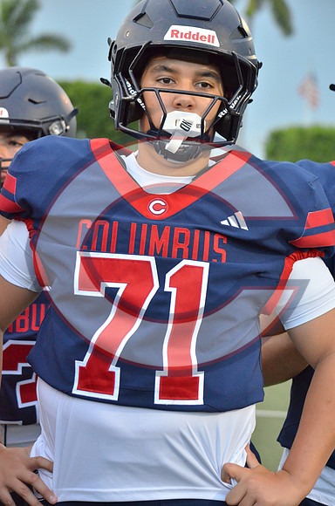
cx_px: 168
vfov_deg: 19.0
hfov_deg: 12.6
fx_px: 1515
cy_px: 253
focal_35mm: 108
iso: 3200
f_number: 4.5
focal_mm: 72
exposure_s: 1/500
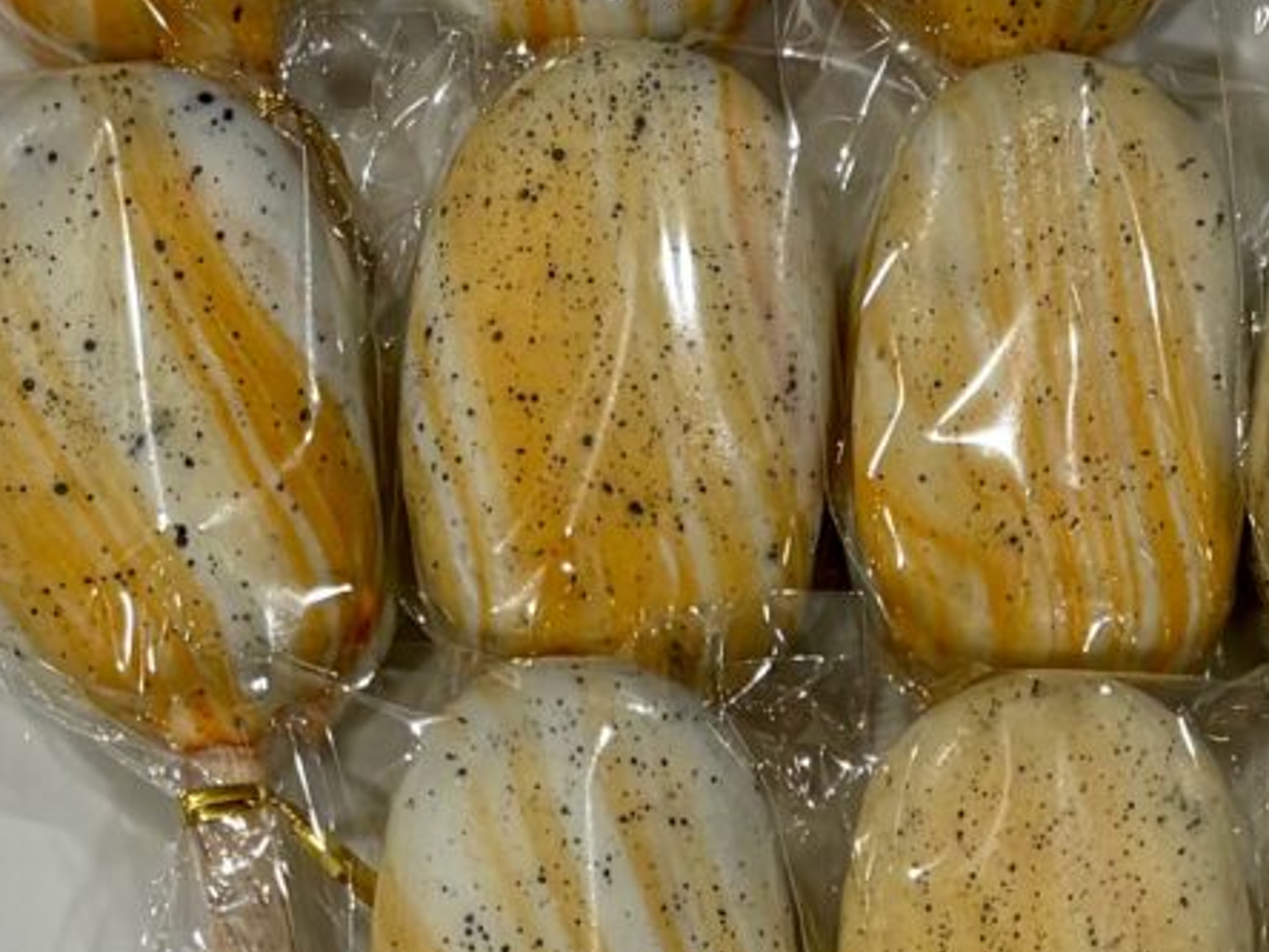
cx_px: 1300
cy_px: 400
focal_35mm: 60
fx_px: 2200
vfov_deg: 24.4
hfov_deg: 29.8
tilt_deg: -83.0
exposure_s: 1/60
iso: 80
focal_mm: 5.96
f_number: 1.6
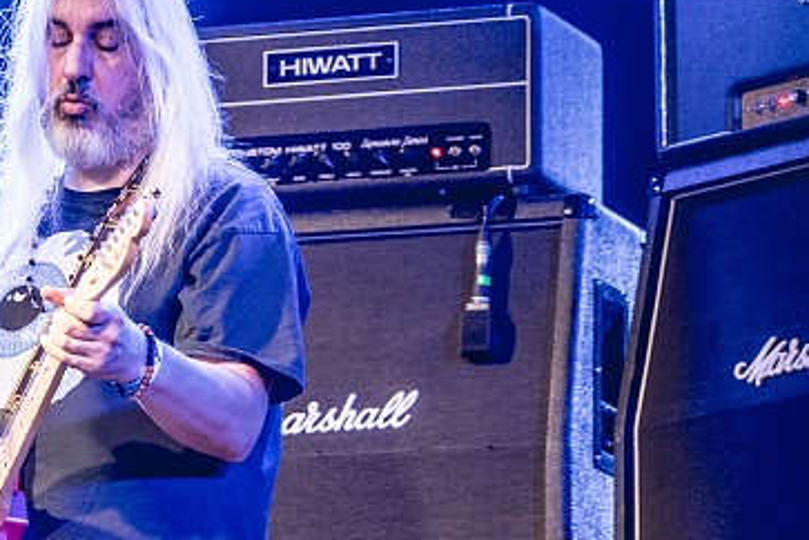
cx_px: 350
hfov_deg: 6.6
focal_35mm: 312
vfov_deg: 4.4
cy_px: 433
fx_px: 7011
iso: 800
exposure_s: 1/100
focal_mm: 105
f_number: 2.8
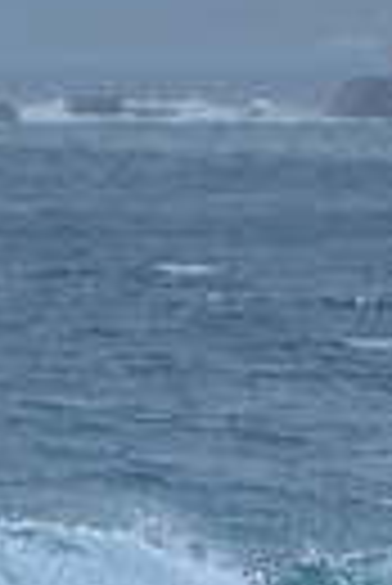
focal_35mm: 2447
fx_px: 39859
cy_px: 839
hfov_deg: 0.6
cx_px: 811
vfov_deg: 0.8
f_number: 9
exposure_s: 1/2000
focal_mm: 400
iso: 500
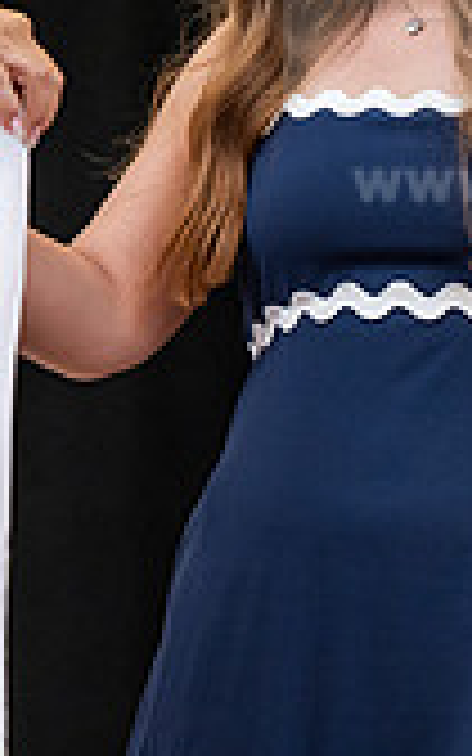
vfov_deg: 5.0
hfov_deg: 3.1
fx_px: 8706
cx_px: 148
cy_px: 277
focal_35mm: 423
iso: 1600
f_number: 3.5
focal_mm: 120
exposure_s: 1/200
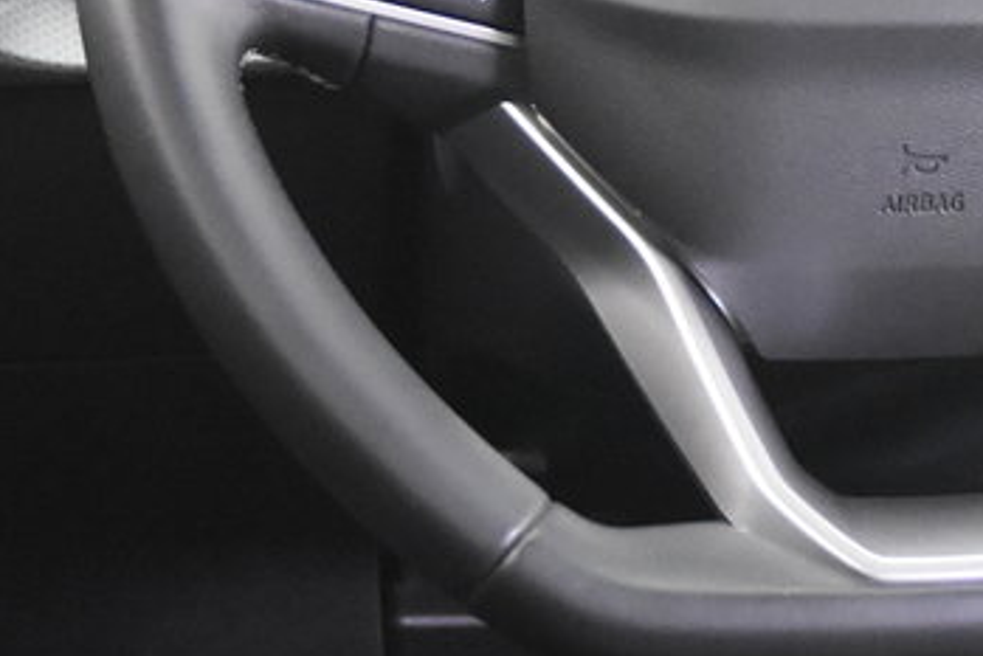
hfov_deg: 14.3
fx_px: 3906
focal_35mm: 143
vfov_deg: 9.6
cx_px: 783
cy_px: 246
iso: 6400
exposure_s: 1/40
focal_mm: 26
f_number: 3.2
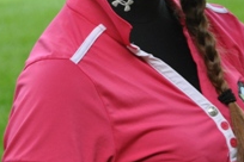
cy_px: -24
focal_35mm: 494
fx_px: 3345
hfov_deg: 4.2
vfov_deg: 2.8
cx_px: 80
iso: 800
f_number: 6.3
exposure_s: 1/640
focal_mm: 105
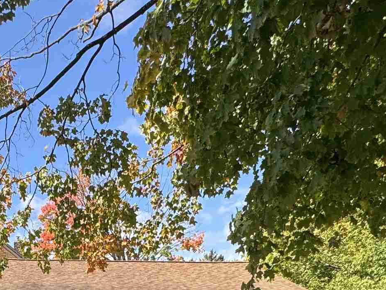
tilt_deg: -9.2
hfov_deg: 38.6
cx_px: 44
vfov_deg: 24.2
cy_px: 442
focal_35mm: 46
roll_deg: -0.8
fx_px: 513
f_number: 2.2
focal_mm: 2.22
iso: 40
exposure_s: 1/899
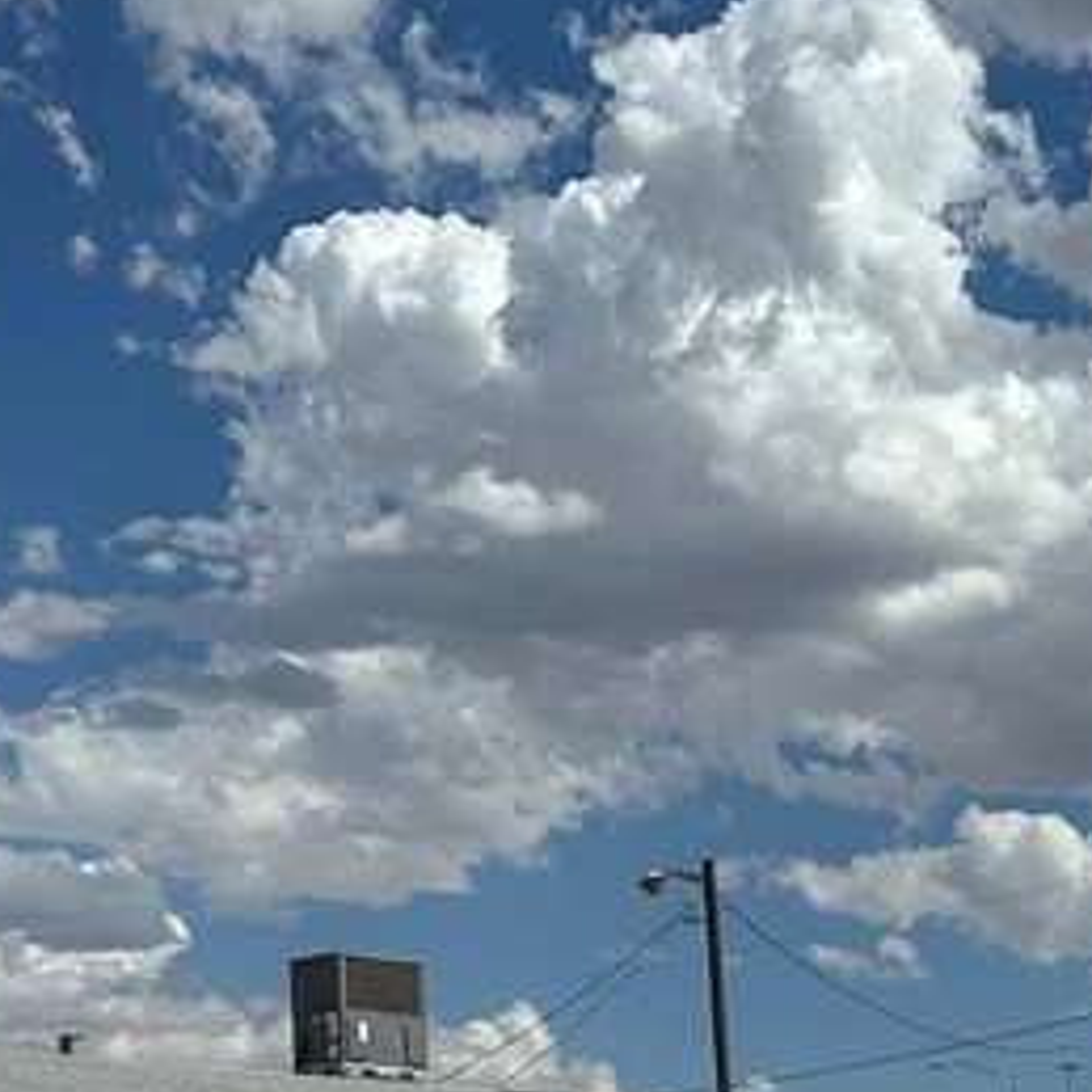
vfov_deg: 18.8
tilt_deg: -4.4
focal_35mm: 84
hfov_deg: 20.6
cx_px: 750
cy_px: 1518
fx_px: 2998
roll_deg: +1.0
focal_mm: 6.86
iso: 80
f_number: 1.78
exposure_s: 1/10753
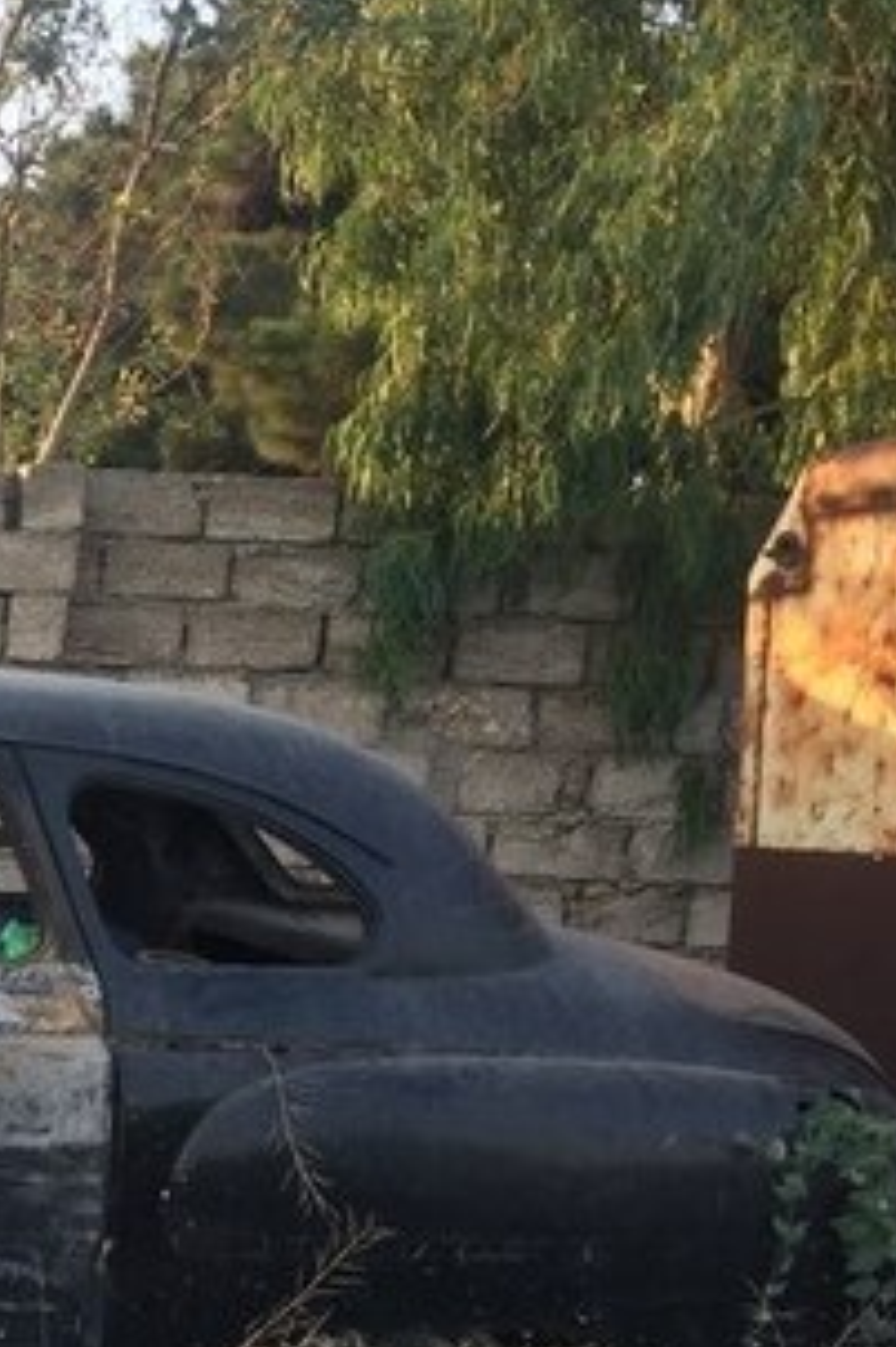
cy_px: 1046
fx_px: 2467
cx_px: -557
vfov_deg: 29.9
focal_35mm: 66
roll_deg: -3.8
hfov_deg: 17.8
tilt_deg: -8.9
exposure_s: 1/147
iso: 32
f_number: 2.2
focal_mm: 4.15
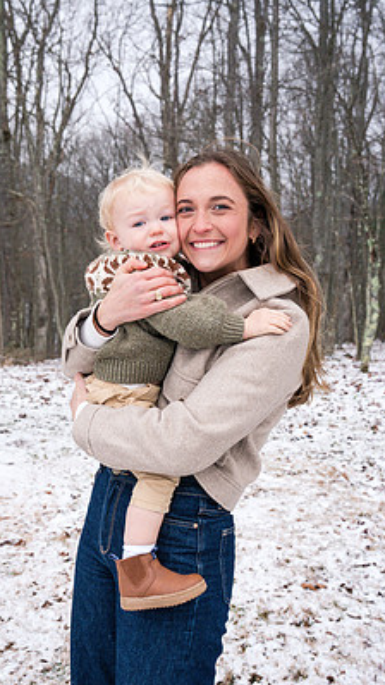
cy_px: 372
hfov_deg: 26.5
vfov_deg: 45.4
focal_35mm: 45
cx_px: 170
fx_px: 816
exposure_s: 1/250
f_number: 6.3
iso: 1000
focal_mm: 38
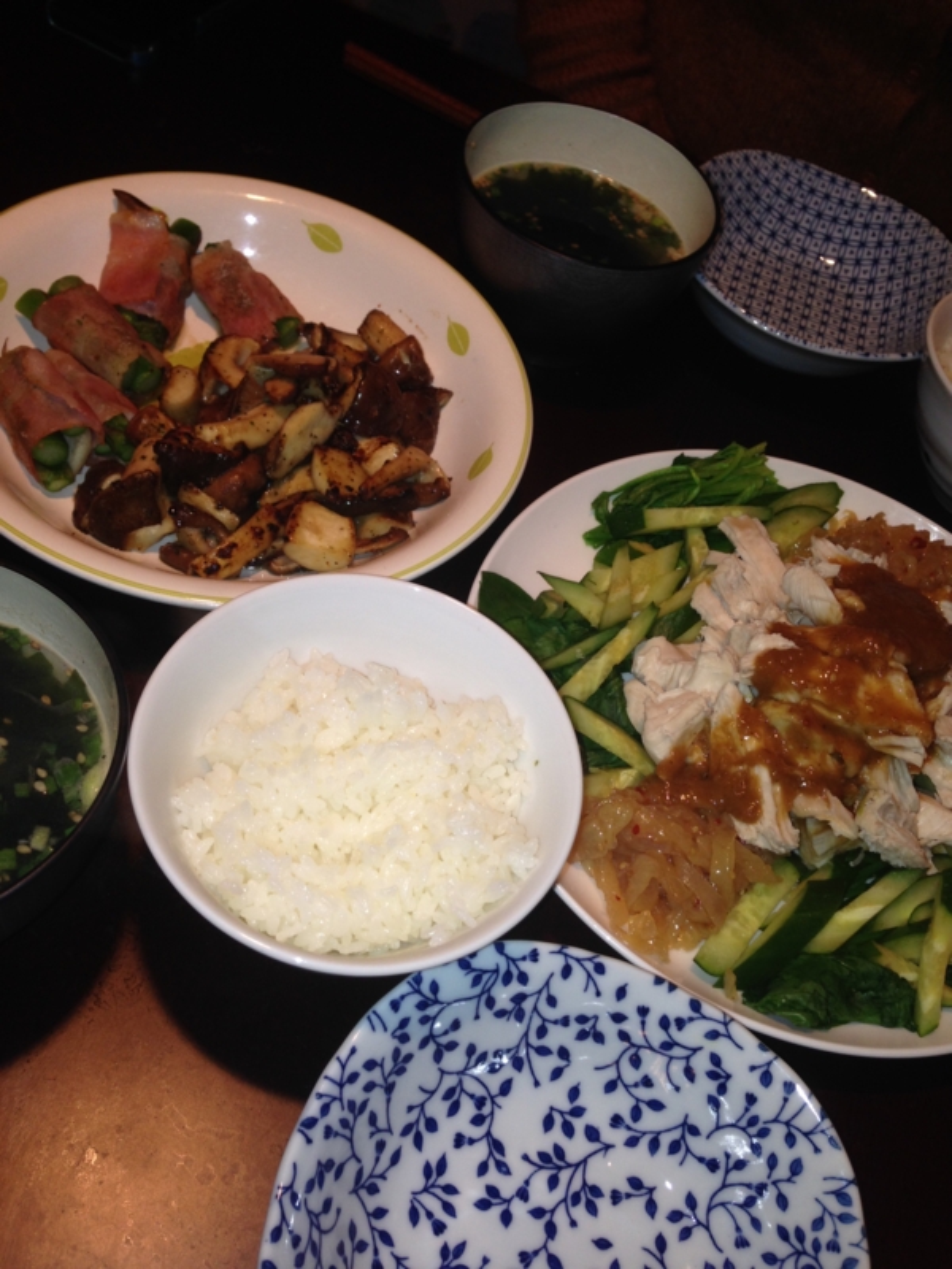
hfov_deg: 42.9
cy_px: 634
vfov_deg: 55.4
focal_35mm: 33
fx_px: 1210
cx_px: 476
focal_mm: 4.12
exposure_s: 1/51
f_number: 2.4
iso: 50
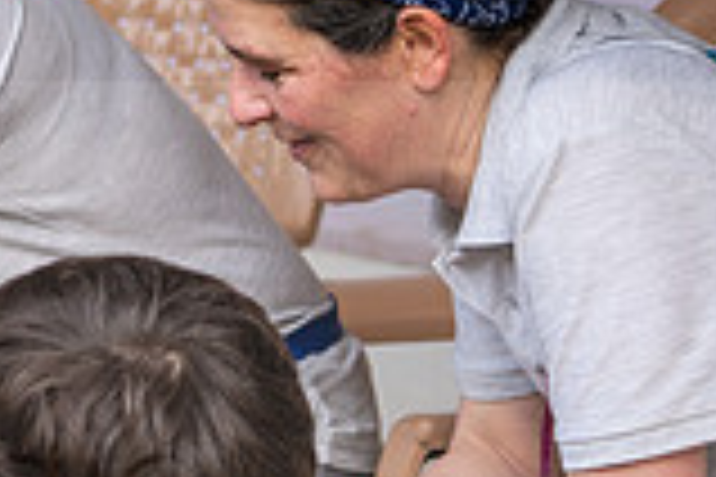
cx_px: -545
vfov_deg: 3.5
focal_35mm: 391
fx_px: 7776
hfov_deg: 5.2
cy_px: 515
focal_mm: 107
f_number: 4
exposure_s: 1/125
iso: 160
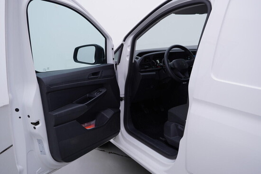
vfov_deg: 36.9
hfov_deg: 53.1
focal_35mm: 36
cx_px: 130
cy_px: 87
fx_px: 261
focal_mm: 24
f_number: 4
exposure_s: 1/80
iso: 125
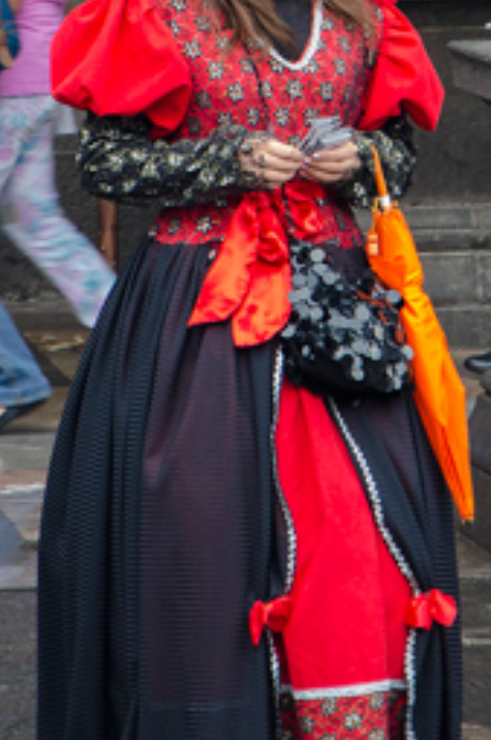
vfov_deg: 4.5
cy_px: -61
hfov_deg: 3.0
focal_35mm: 462
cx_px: 318
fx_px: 9499
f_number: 5.6
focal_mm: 105
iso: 1000
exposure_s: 1/80
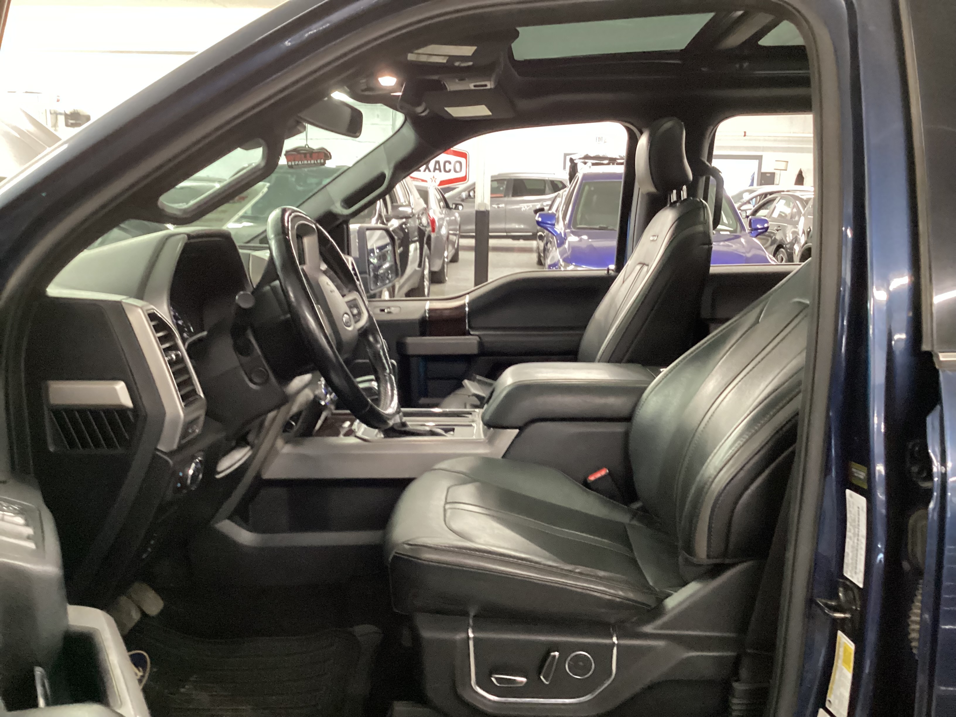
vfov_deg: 45.4
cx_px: 478
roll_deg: -1.3
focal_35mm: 31
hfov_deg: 58.4
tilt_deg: -17.2
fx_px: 856
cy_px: 358
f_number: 2.4
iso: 500
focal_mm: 3.3
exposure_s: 1/25
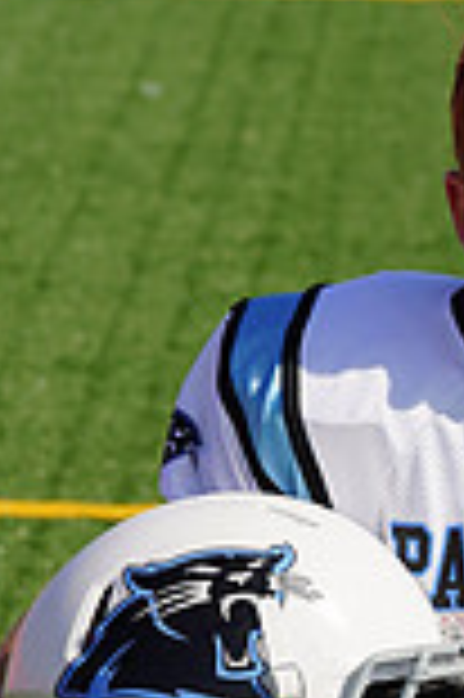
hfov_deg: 2.1
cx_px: 590
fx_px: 12555
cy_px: 986
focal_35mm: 648
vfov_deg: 3.2
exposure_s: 1/250
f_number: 11
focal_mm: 173
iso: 100
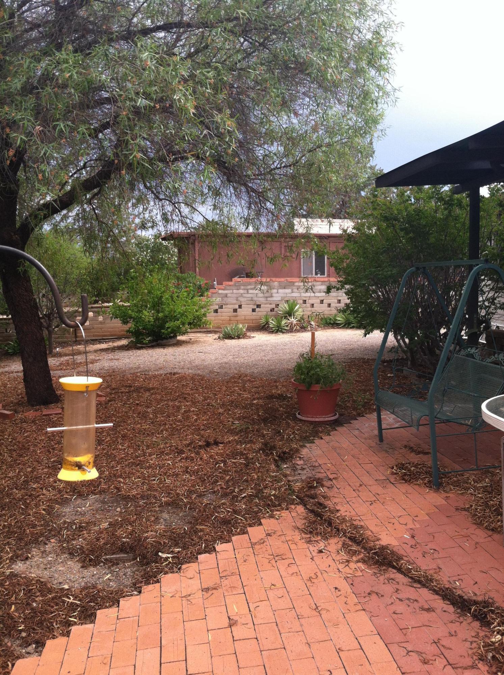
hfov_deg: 40.6
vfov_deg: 52.7
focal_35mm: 35
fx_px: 681
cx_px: 252
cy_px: 338
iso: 80
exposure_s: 1/297
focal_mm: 3.85
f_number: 2.8
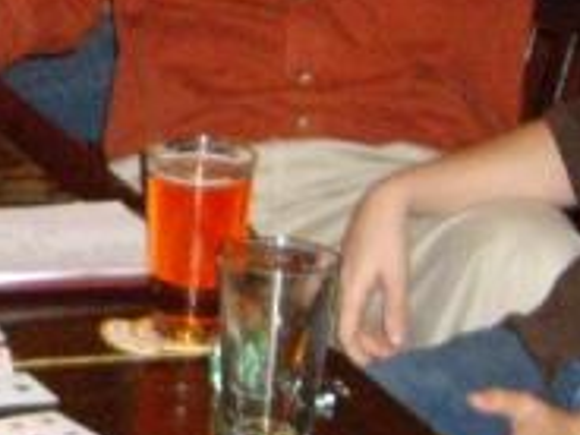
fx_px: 3535
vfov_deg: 7.0
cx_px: -340
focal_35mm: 211
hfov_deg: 9.1
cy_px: -22
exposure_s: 1/40
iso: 400
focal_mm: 6.2
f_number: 2.7
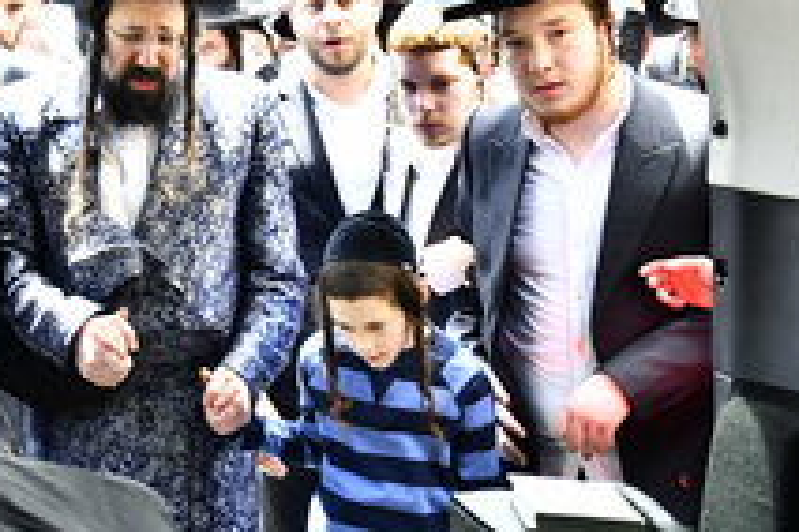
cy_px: 200
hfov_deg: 19.3
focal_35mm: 105
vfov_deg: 13.0
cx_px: 158
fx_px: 2330
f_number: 4.5
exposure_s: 1/200
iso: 1250
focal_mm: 56
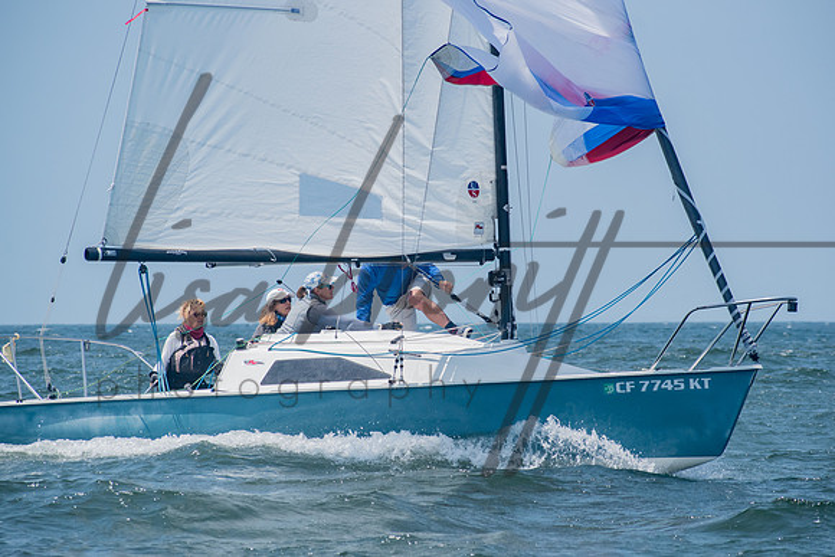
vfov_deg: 5.7
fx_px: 5585
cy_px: 279
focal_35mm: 241
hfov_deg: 8.6
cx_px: 434
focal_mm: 150
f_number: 8
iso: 400
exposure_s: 1/1250
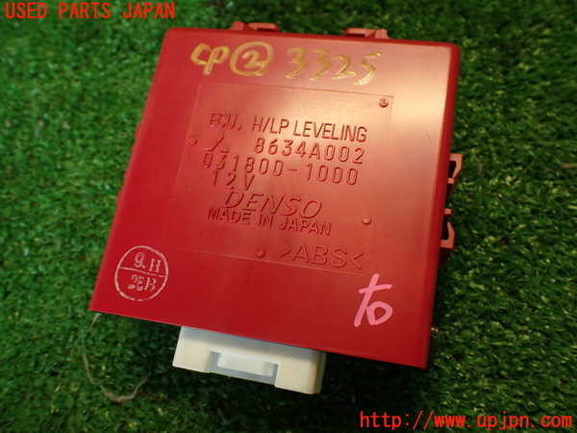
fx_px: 533
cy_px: 216
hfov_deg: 56.8
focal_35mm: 32
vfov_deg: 44.2
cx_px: 288
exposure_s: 1/50
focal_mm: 5.79
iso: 200
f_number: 2.4
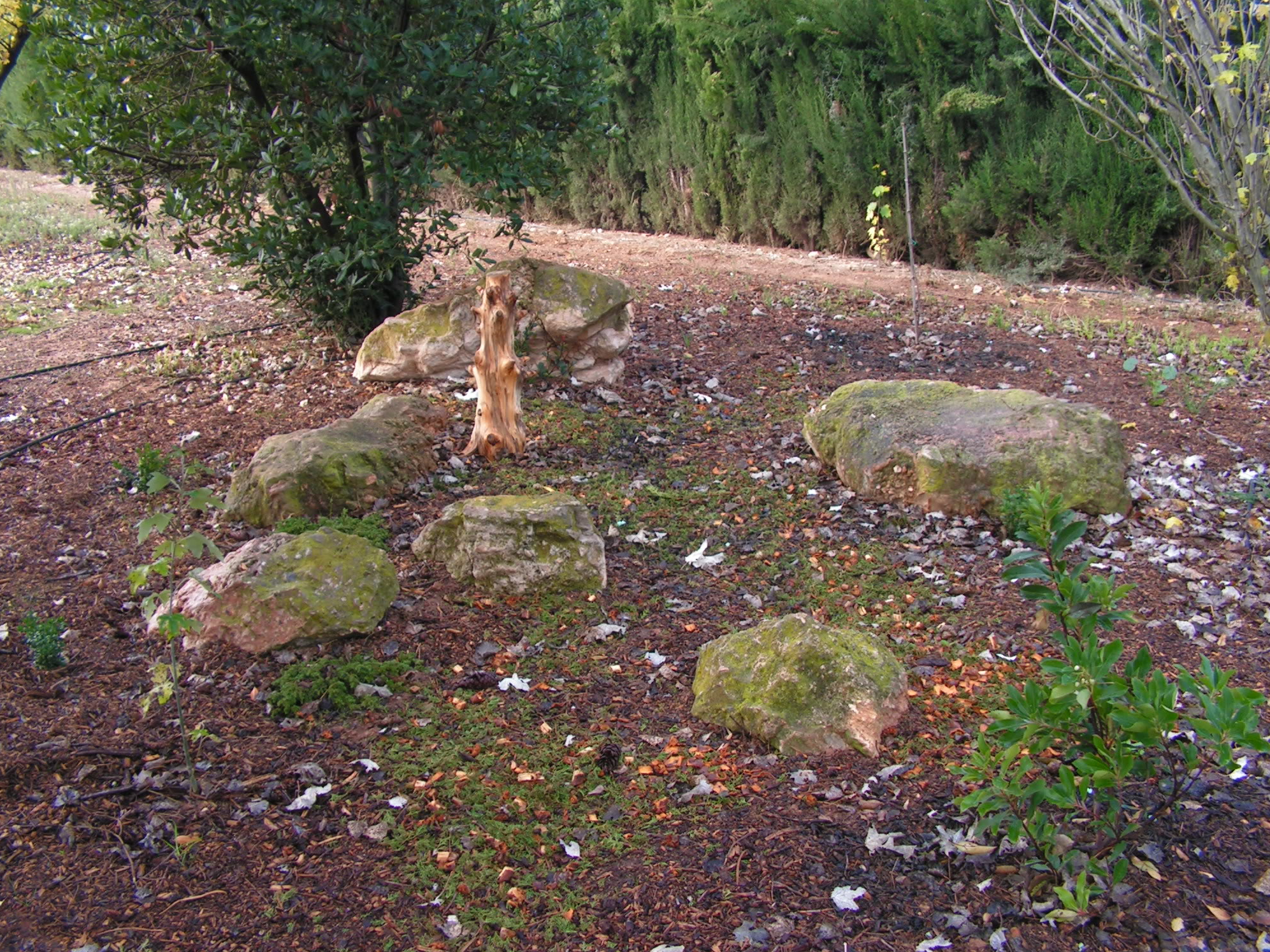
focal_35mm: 37
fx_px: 1357
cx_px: 639
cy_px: 489
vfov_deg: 38.7
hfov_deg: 50.1
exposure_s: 1/60
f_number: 3.2
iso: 64
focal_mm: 6
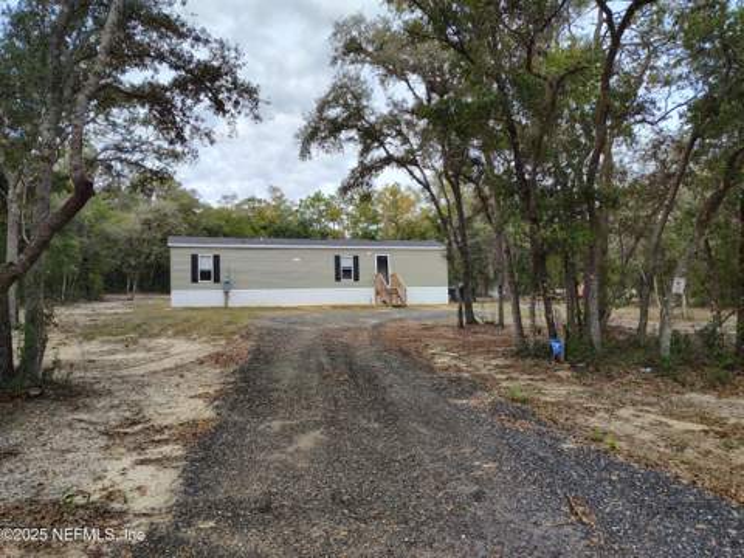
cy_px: 279
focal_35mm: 24
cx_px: 372
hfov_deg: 71.6
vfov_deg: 56.8
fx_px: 516
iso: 100
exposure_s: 1/280
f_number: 1.8
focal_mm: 5.56
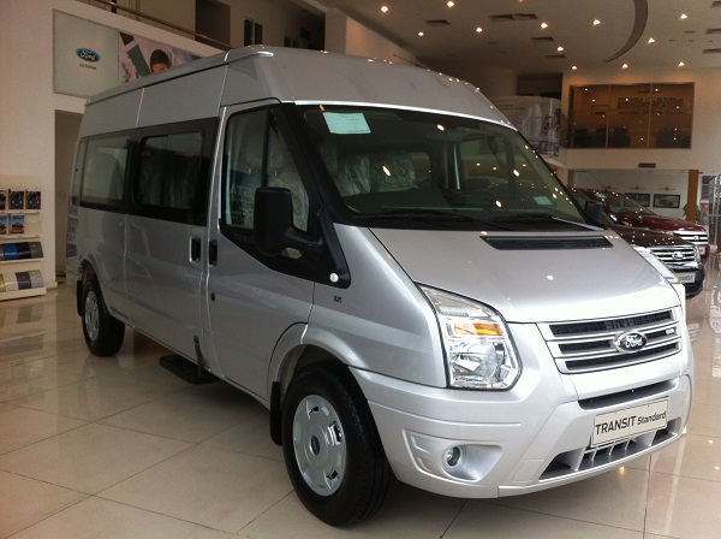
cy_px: 270
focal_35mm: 35
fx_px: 728
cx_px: 360
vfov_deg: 40.6
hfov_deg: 52.7
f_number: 2.8
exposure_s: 1/60
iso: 100
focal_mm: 3.85
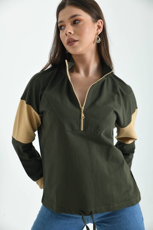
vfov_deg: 35.6
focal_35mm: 56
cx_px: 76
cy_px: 115
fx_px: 357
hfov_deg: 24.2
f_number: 6.3
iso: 100
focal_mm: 56
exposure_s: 1/125
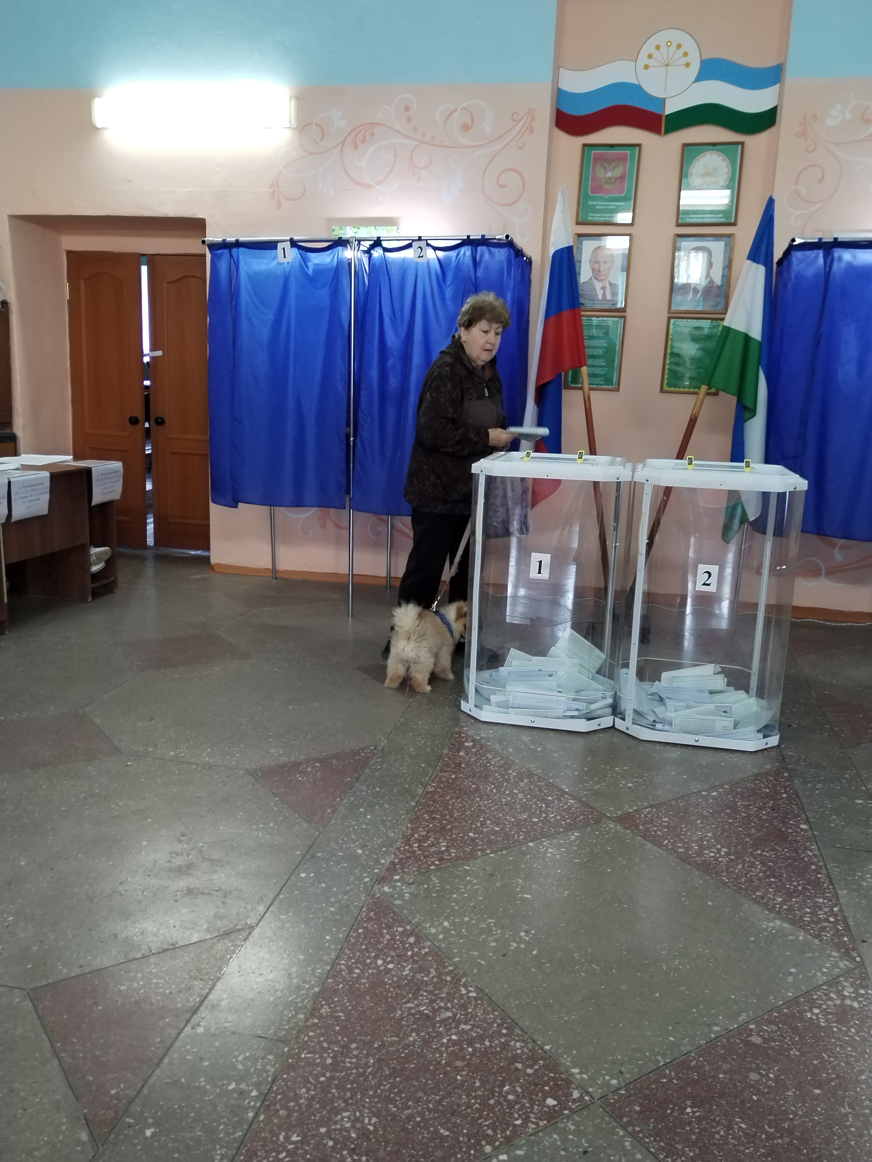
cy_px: 581
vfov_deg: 61.7
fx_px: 974
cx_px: 436
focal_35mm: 29
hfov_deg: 48.2
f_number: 1.8
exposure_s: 1/33.3
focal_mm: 4.75
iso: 520
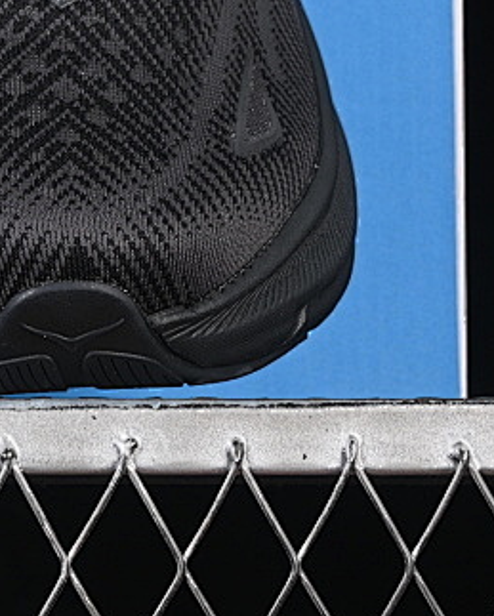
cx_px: -164
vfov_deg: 8.2
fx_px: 4289
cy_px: -31
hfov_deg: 6.5
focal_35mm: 235
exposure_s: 1/60
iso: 160
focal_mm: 50
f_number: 6.3
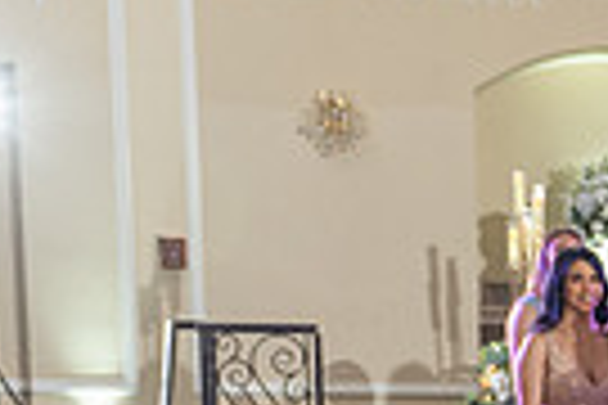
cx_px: 1198
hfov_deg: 13.2
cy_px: 651
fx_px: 2280
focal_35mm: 135
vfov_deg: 9.8
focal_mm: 24
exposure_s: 1/160
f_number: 4
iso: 800
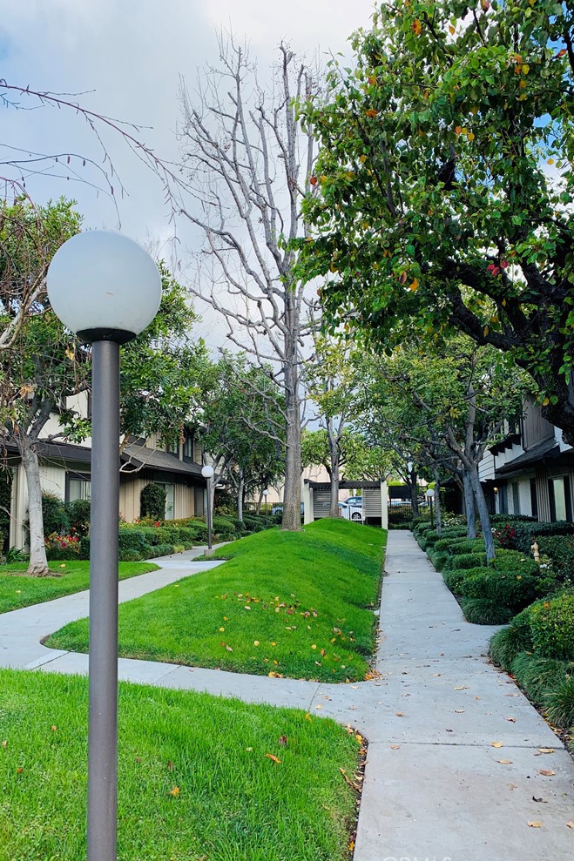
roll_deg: +1.6
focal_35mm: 28
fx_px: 670
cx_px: 277
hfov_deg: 46.4
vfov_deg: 65.5
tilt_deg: +7.2
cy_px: 432
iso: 25
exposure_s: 1/743
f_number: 1.8
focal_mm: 4.25
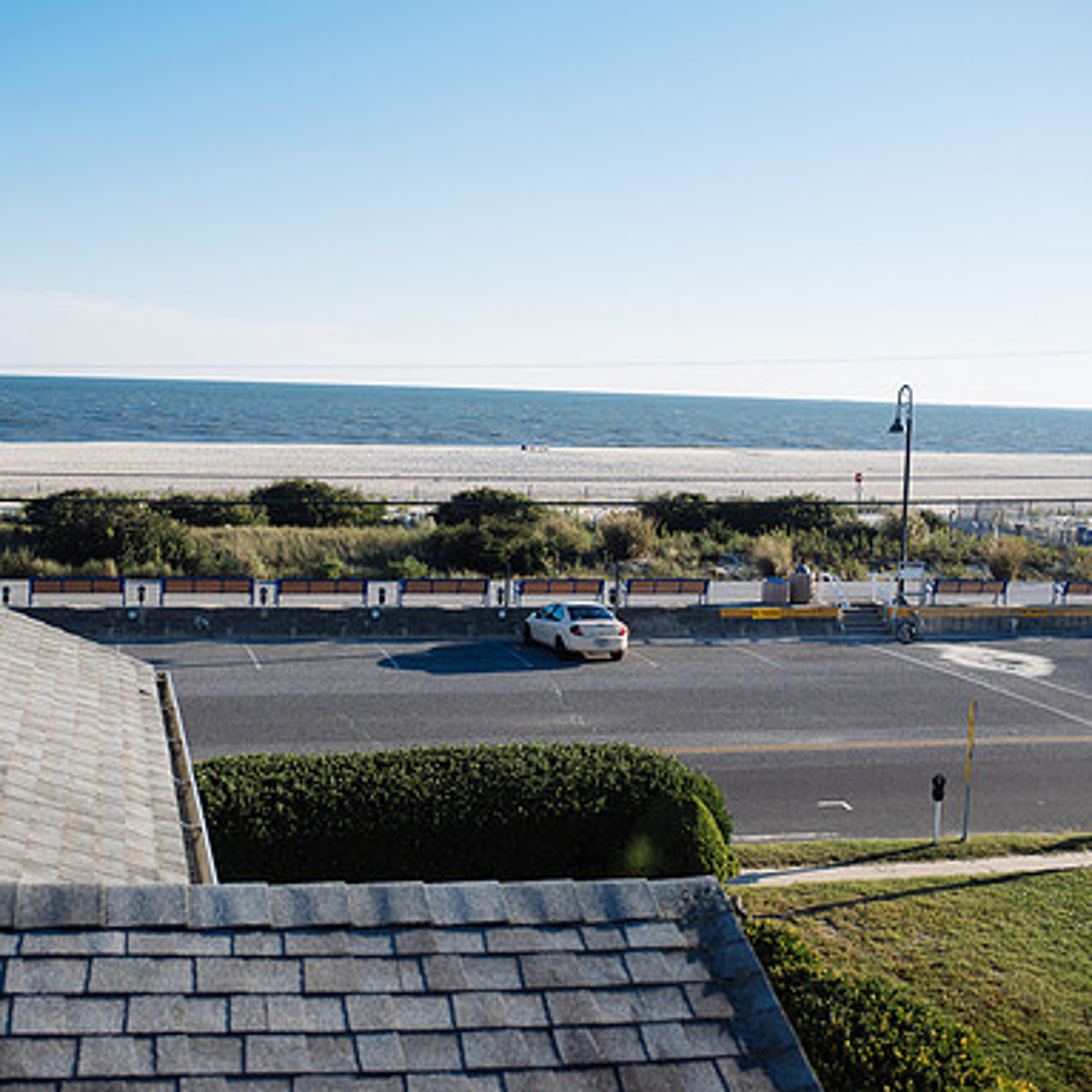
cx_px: 473
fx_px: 1606
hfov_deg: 37.5
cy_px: 546
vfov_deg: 37.6
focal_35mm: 45
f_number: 2.8
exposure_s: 1/1250
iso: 100
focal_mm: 35
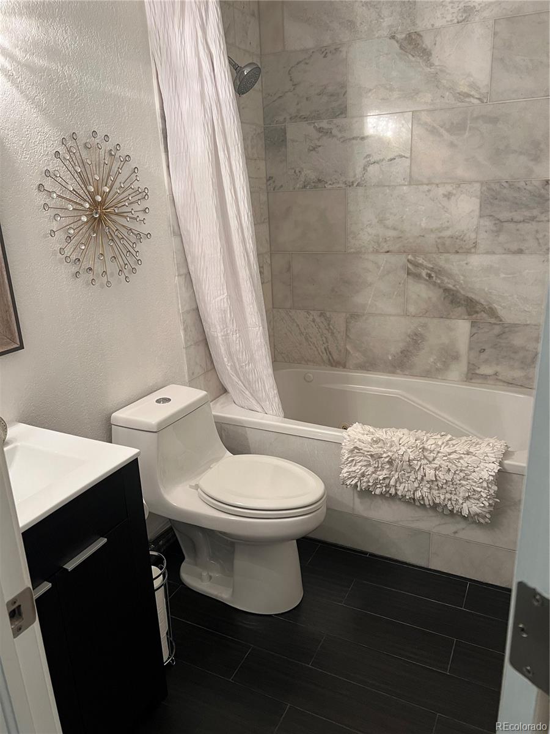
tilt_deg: -17.7
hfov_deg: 53.1
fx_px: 551
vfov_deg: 67.3
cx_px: 275
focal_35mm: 26
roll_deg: +2.6
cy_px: 367
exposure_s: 1/60
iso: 160
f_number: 1.5
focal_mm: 5.7
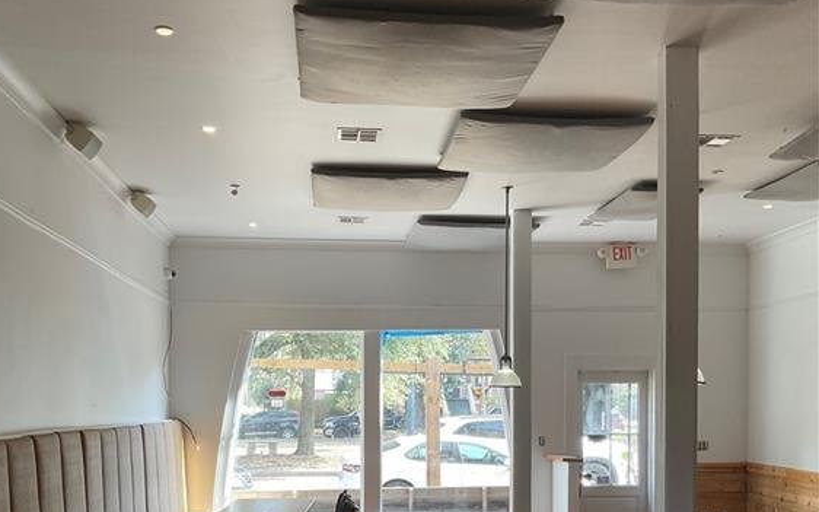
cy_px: 411
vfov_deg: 29.8
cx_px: 401
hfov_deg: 47.2
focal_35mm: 42
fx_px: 937
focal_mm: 3
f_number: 1.8
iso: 64
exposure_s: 1/120
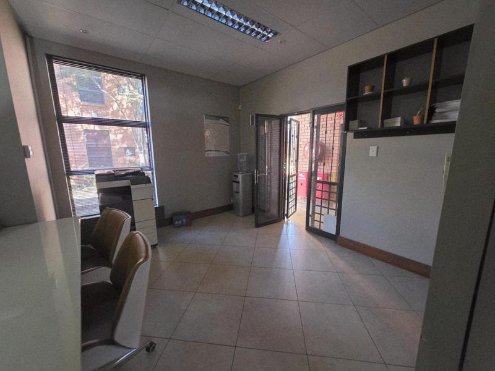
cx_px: 248
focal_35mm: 13
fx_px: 186
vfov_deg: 89.9
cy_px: 186
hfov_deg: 106.2
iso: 800
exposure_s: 1/50
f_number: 1.9
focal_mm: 2.2
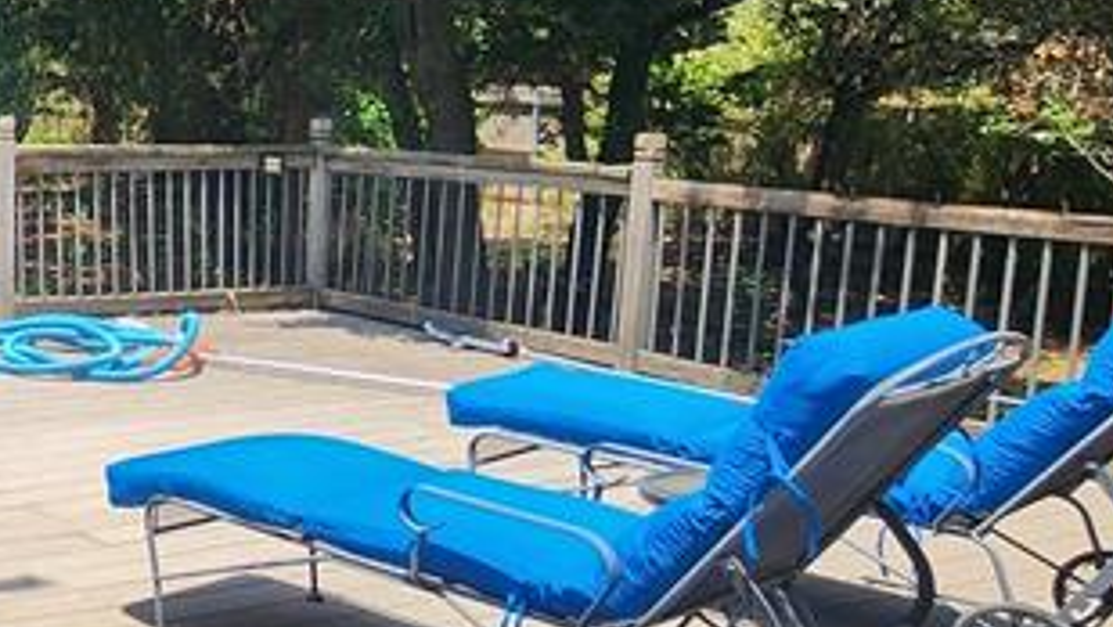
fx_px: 1387
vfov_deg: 25.2
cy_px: 177
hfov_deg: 32.7
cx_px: -331
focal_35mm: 47
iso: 50
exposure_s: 1/771
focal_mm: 2.2
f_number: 2.2
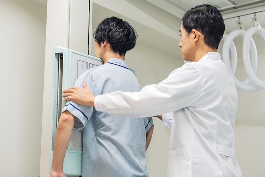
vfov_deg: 21.9
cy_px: 88
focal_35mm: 62
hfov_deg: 32.4
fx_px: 456
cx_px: 132
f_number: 2.8
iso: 800
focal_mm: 62
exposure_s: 1/160
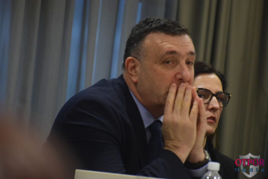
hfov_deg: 4.9
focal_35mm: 420
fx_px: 3126
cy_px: 90
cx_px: 134
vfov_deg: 3.3
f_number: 5.6
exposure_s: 1/60
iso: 3200
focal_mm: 280
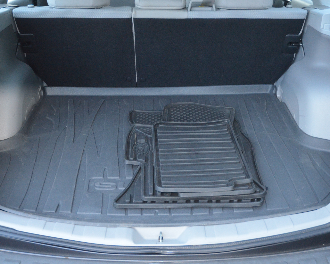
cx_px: 166
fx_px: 455
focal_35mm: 47
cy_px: 130
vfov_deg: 32.4
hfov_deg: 39.9
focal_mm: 27
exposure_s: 1/60
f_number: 3.8
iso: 3200
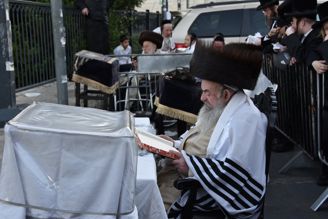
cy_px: 110
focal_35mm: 52
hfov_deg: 37.9
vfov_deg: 25.7
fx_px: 478
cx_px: 164
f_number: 5.6
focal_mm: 35
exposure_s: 1/125
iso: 400
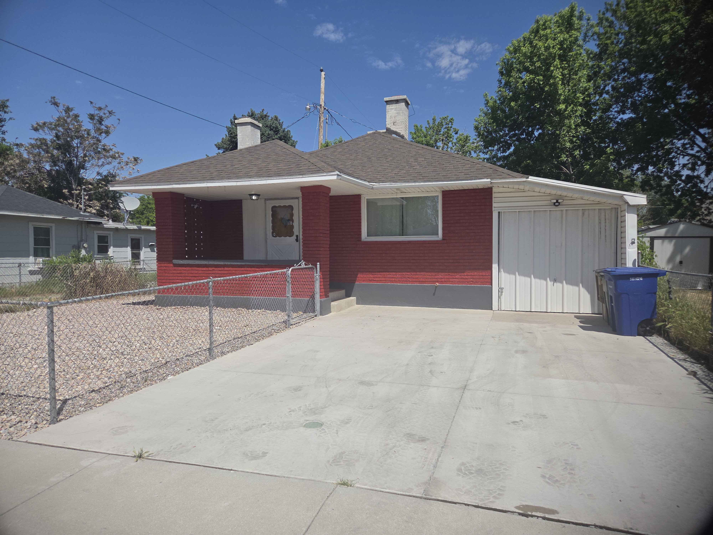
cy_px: 268
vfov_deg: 58.9
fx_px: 474
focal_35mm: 23
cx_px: 356
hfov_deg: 73.9
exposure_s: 1/1915
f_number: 1.8
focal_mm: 5.4
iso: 25
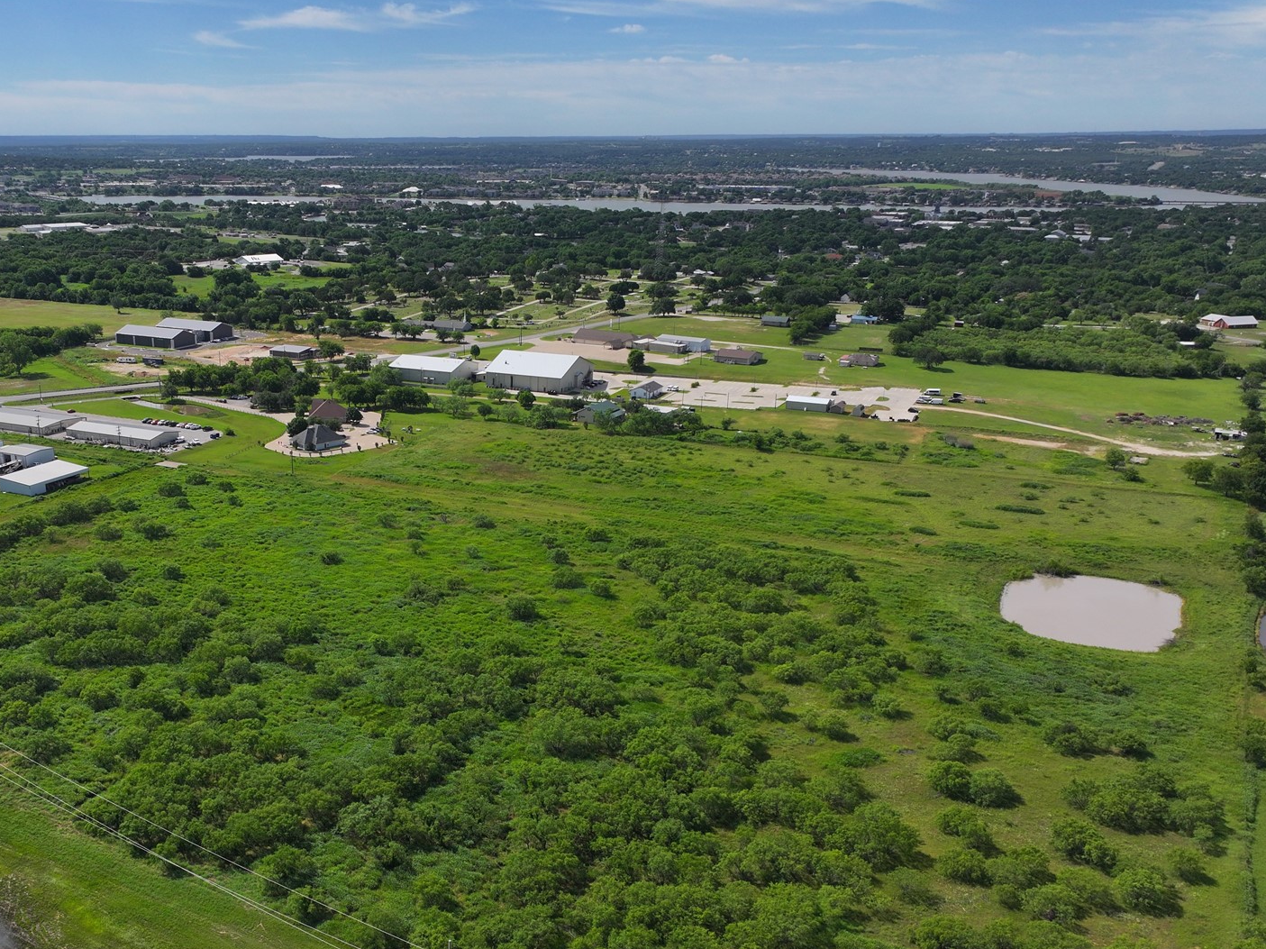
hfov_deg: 51.8
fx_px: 1280
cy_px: 657
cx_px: 433
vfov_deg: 40.0
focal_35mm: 35
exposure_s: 1/400
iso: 100
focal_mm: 12.29
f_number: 2.8
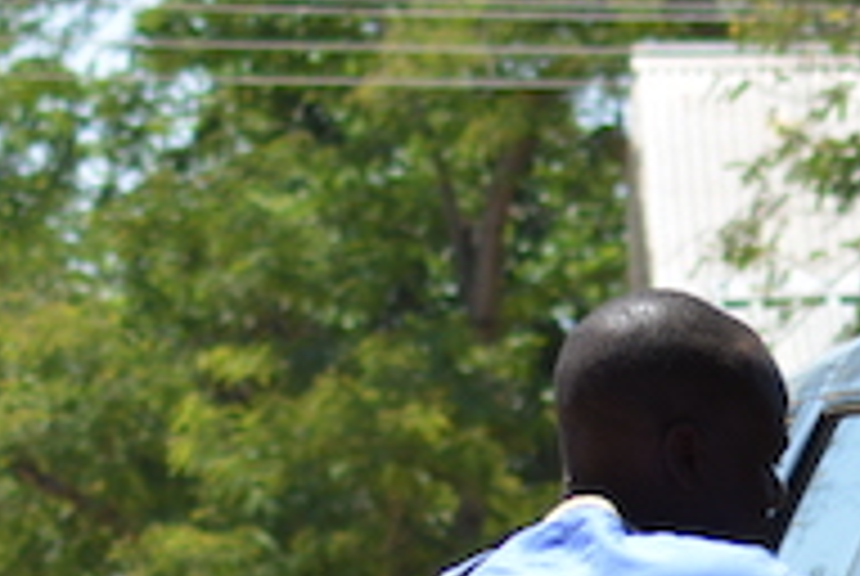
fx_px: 13446
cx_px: 1864
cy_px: 1091
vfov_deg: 2.4
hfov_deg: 3.6
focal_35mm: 562
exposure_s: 1/640
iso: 200
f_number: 6.3
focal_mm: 70
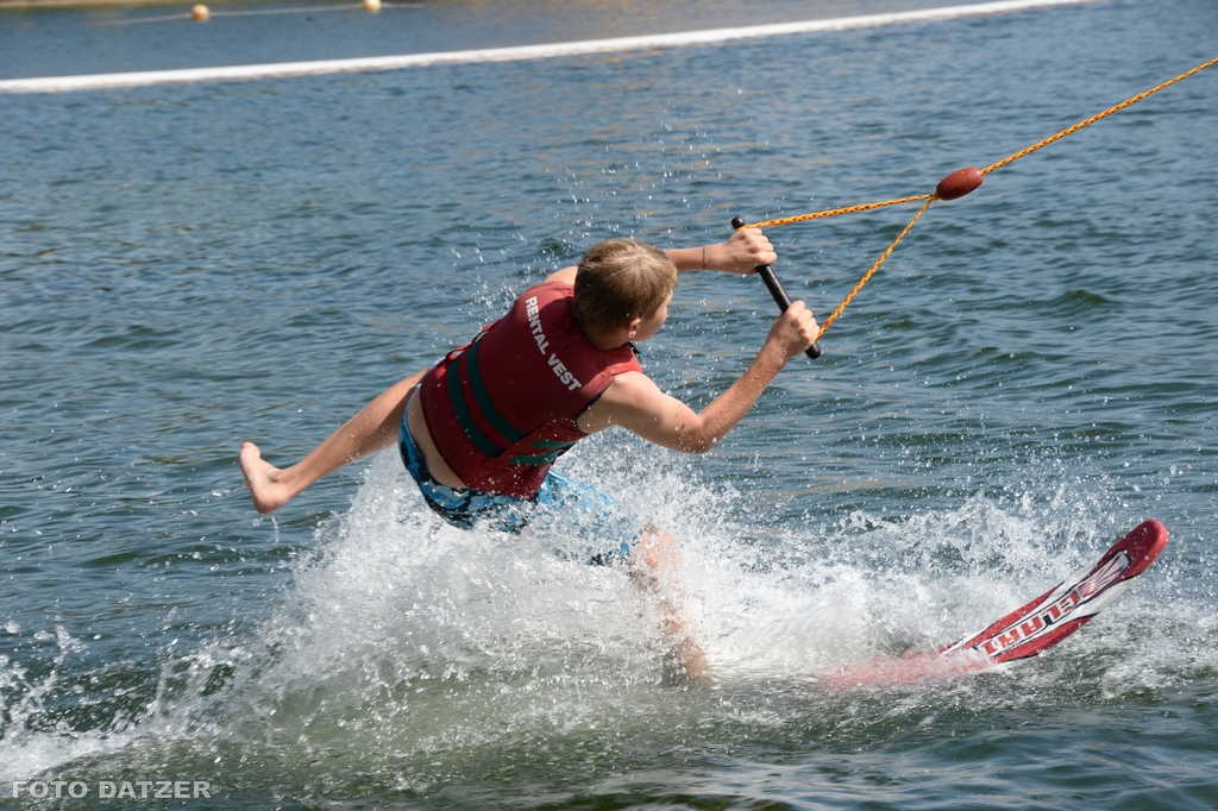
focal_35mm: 150
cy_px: 406
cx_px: 609
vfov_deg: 9.1
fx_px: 5073
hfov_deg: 13.7
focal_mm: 150
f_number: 13
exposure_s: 1/400
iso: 500
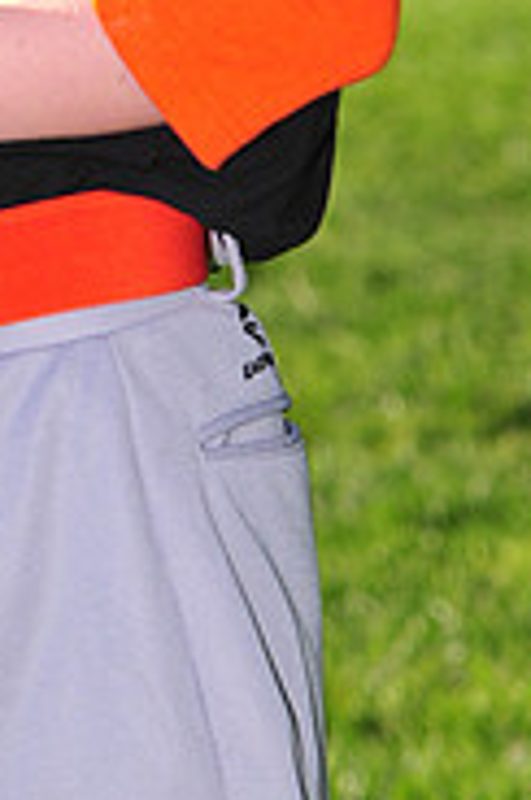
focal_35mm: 355
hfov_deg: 3.9
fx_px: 7874
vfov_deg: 5.8
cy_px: -313
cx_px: -168
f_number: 4.5
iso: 200
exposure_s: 1/800
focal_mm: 75
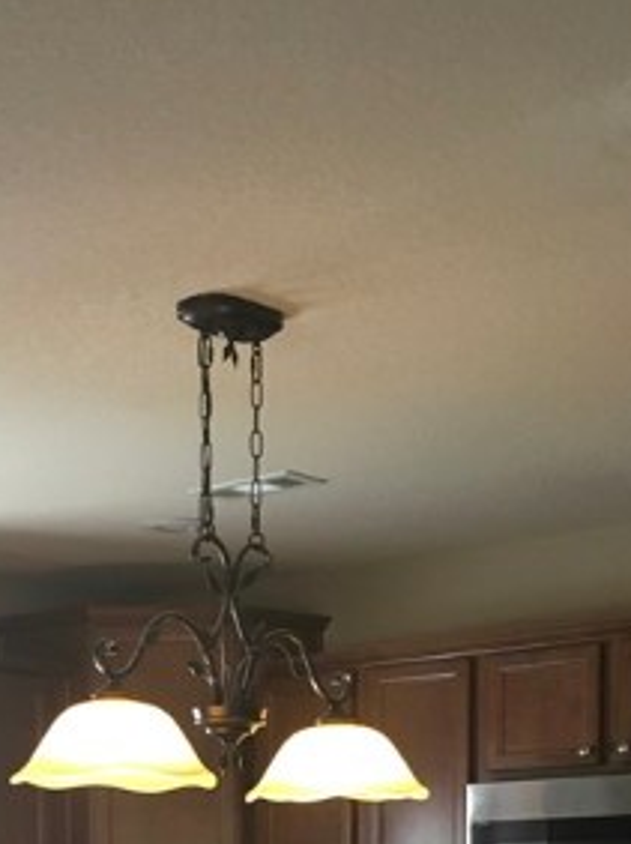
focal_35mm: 79
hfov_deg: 18.5
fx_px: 1923
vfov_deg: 22.8
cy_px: 997
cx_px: 126
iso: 100
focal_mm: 4.15
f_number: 2.2
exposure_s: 1/30
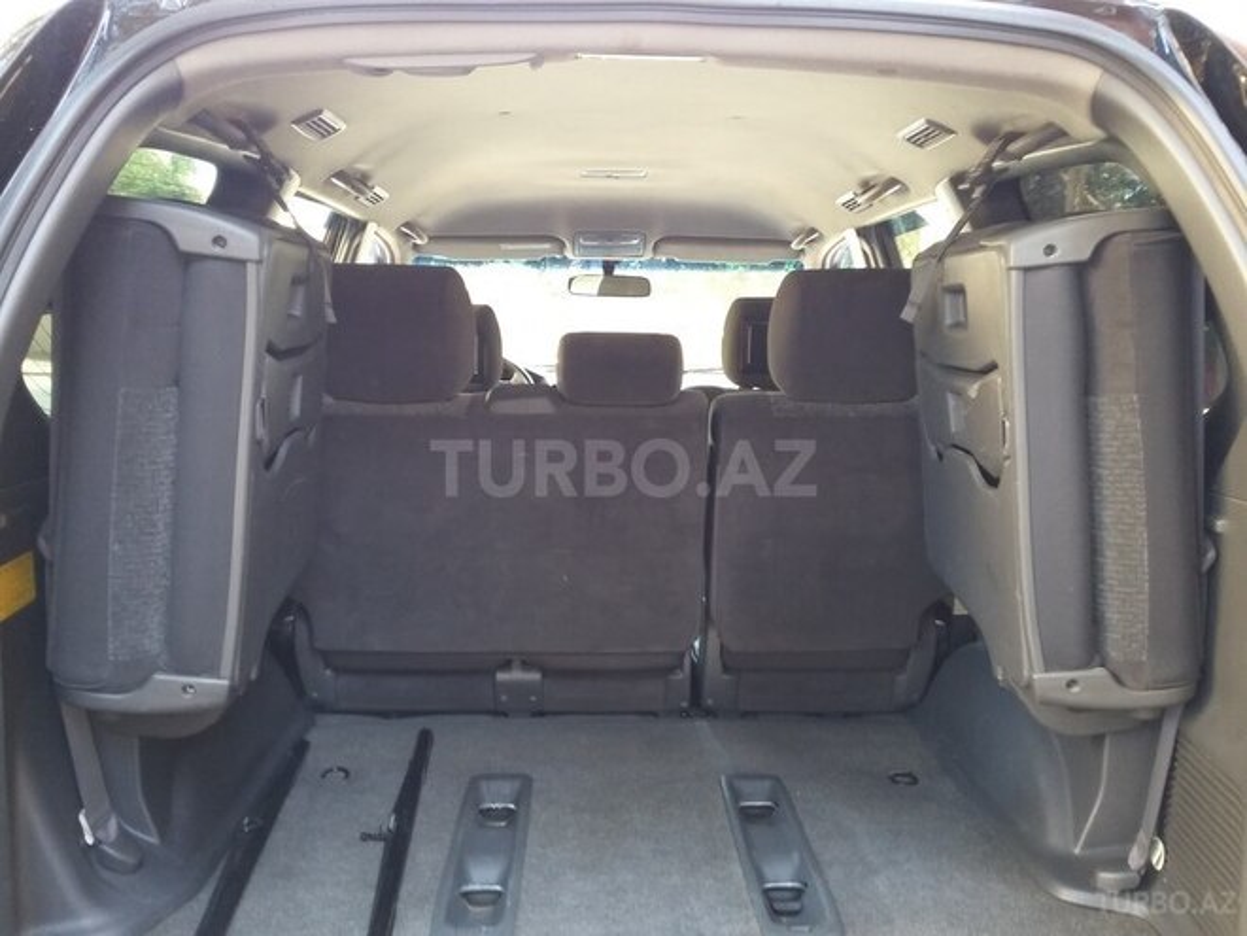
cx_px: 624
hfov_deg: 58.4
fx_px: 1117
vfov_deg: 45.4
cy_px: 468
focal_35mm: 31
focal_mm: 3.3
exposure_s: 1/20
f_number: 2.2
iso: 125
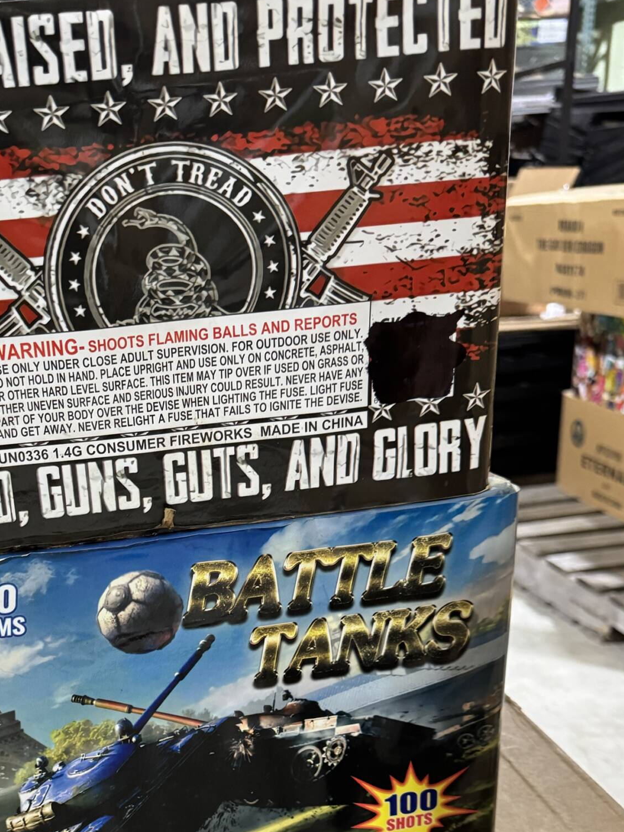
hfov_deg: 34.0
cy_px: 660
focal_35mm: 41
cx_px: 114
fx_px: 986
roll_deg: +5.6
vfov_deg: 43.7
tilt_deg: -23.3
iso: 500
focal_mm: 6.76
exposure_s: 1/60
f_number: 1.78
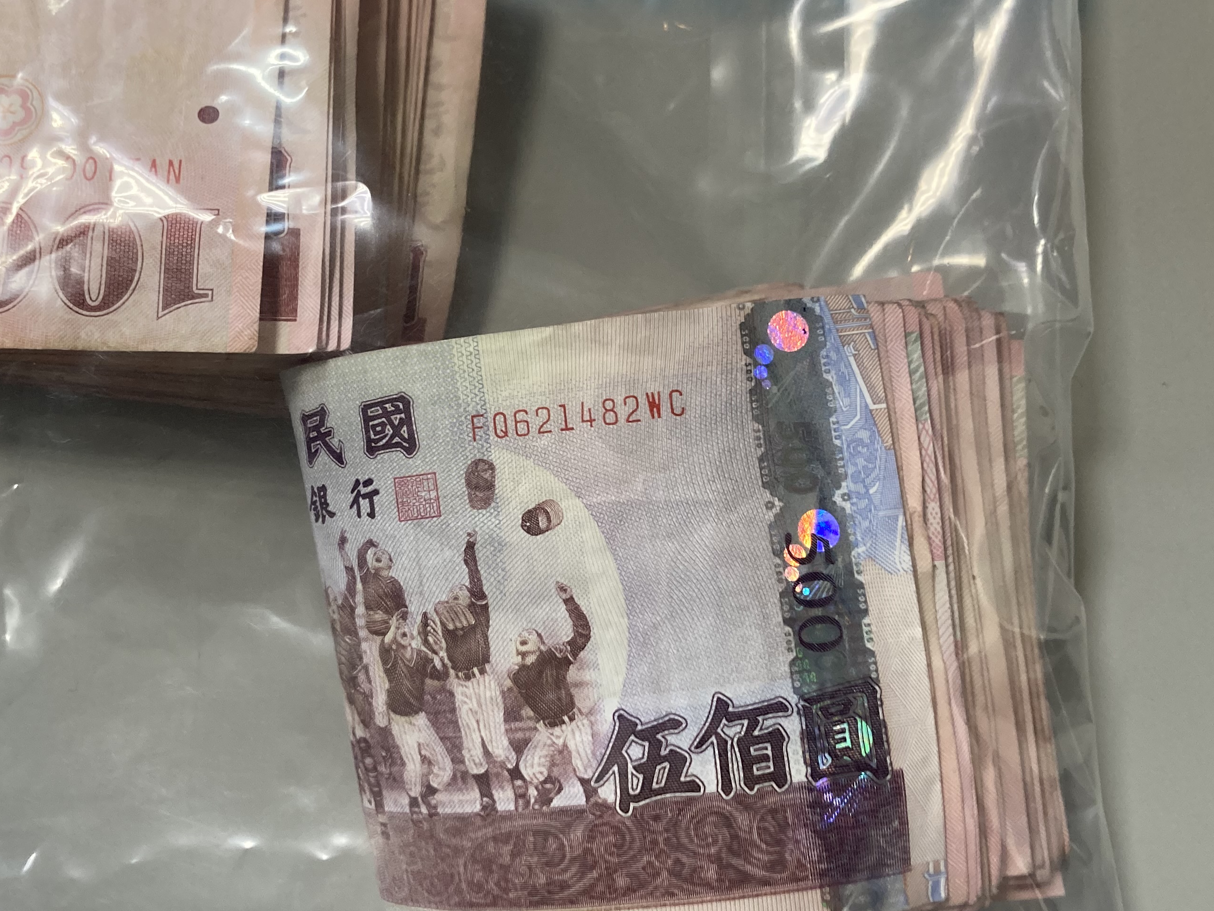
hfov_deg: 42.6
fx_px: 1543
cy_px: 426
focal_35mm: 44
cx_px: 457
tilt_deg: -78.9
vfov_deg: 32.9
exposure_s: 1/60
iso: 125
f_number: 1.8
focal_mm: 3.99
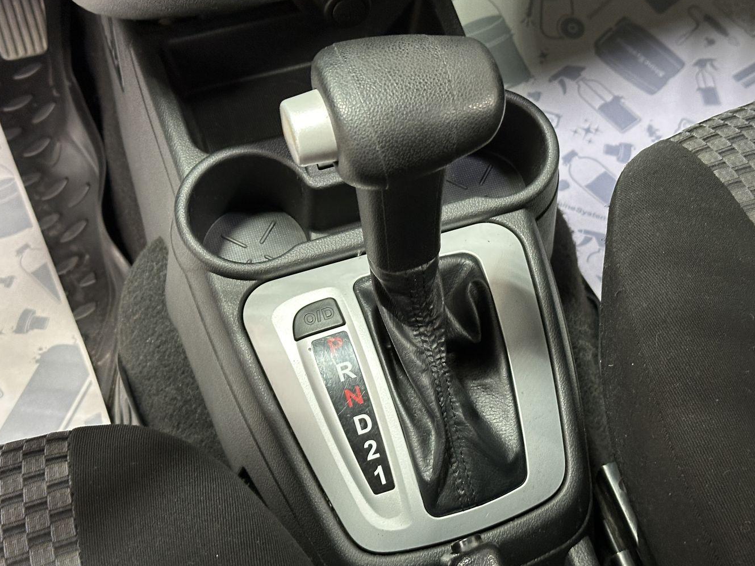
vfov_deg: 28.0
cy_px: 292
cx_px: 395
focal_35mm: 52
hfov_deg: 36.8
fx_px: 1134
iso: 400
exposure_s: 1/33
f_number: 1.78
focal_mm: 6.86
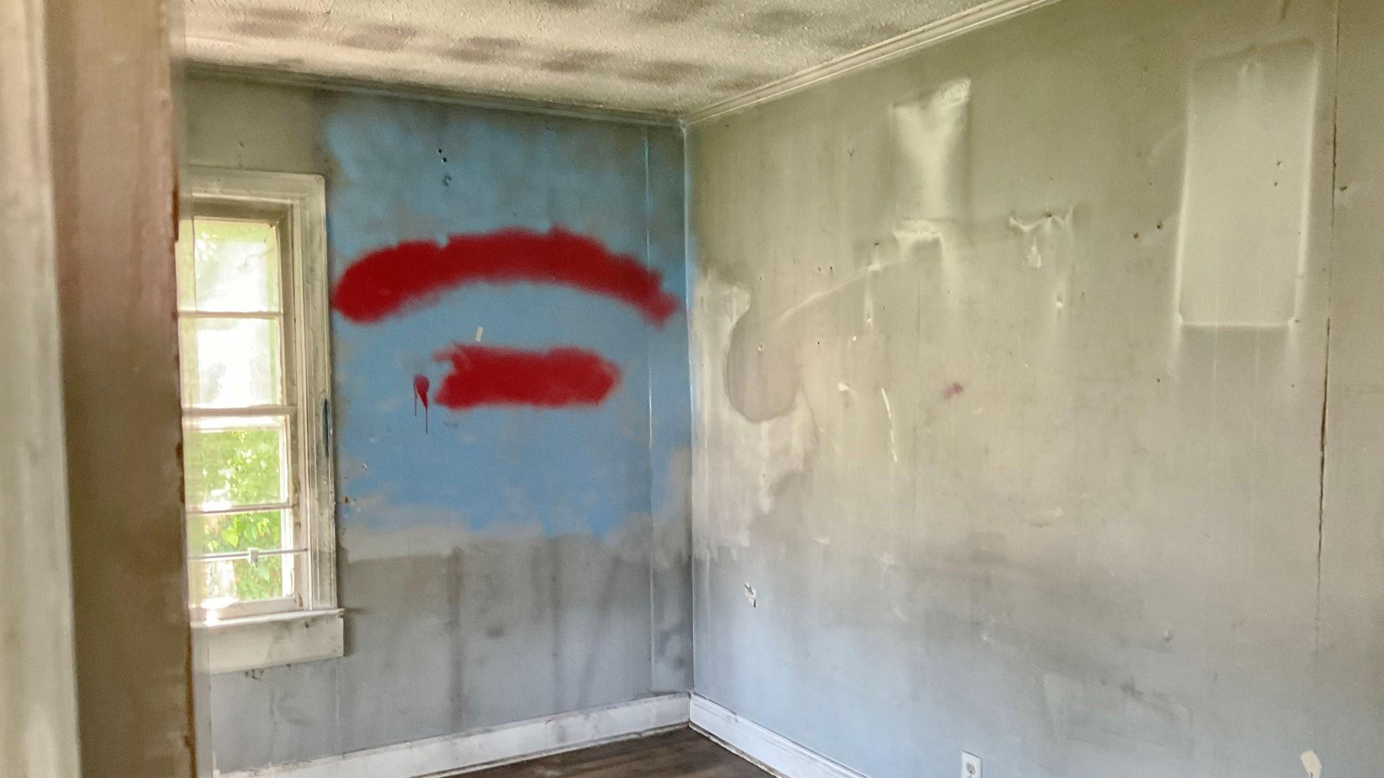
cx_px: 685
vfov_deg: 36.6
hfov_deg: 61.0
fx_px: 1174
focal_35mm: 32
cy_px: 450
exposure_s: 1/60
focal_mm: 3
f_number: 1.8
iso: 250
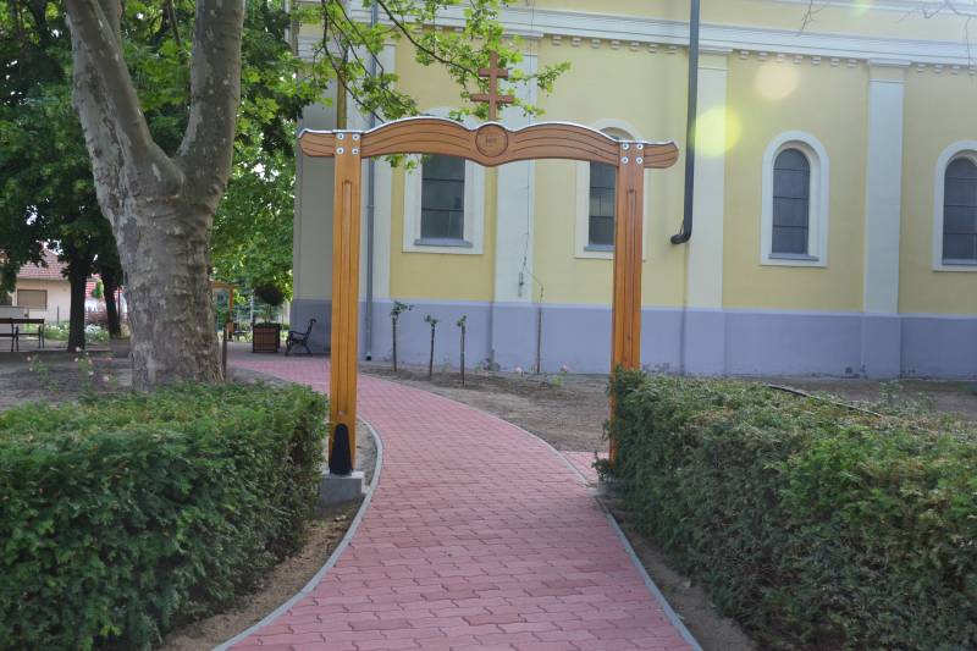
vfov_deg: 35.5
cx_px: 488
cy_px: 326
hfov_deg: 51.3
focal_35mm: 38
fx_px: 1017
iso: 360
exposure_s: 1/125
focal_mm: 25
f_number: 5.6
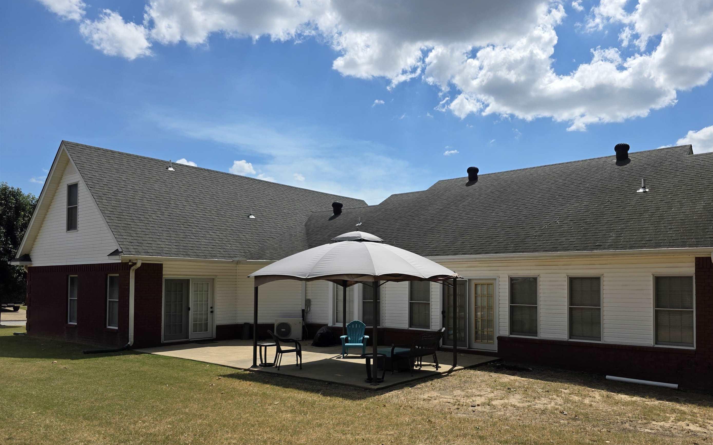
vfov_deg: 45.7
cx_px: 395
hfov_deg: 68.2
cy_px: 274
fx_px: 525
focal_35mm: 27
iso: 64
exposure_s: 1/7944
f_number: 1.7
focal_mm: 6.3
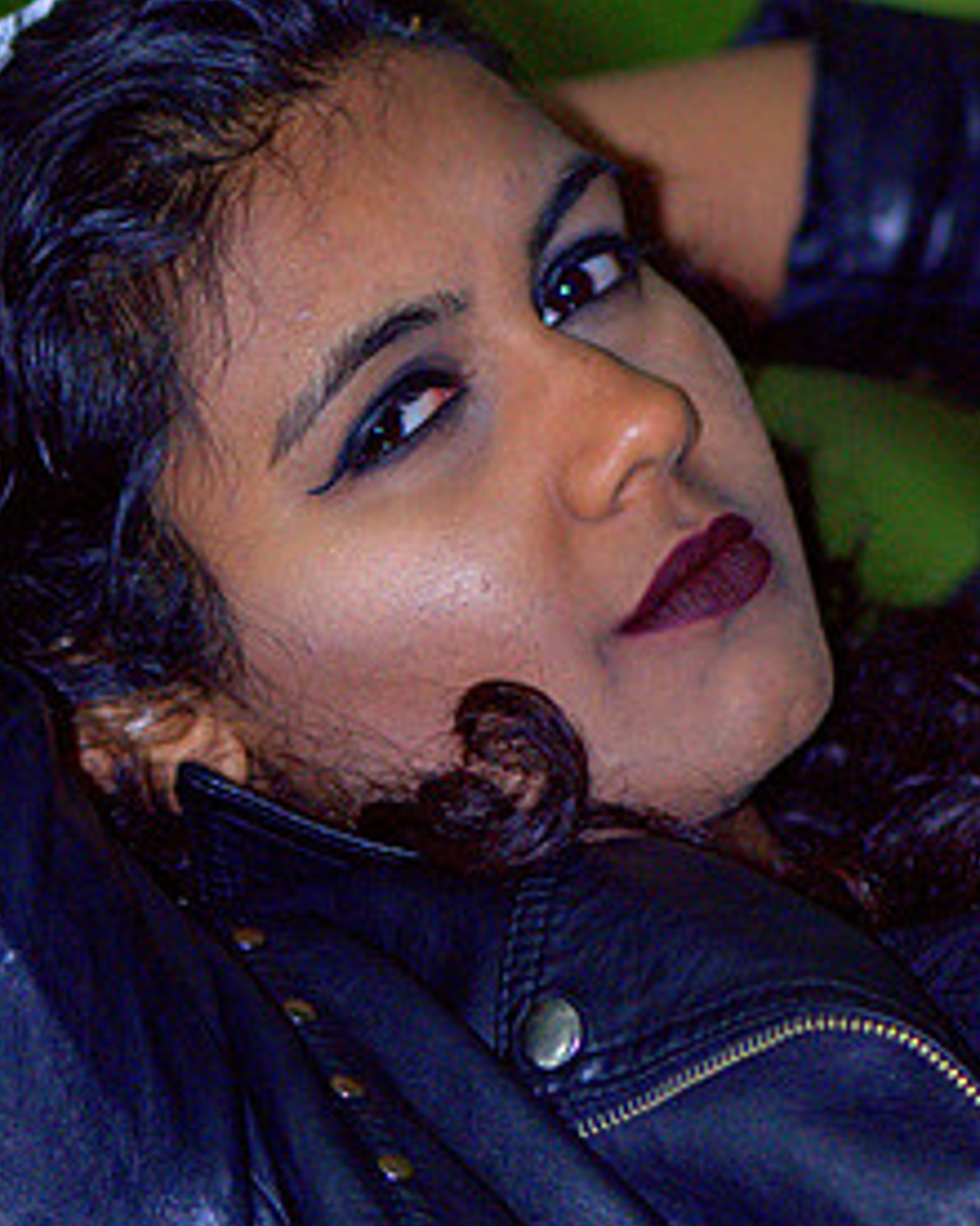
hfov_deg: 6.7
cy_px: 308
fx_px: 8375
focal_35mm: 231
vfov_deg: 8.4
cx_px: 318
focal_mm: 100
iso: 800
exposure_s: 1/60
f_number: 3.2
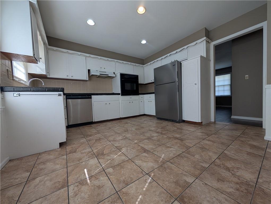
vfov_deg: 94.6
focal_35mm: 12
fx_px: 94
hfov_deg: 110.5
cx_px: 136
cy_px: 102
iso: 54
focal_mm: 2.02
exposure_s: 1/205
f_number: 1.7
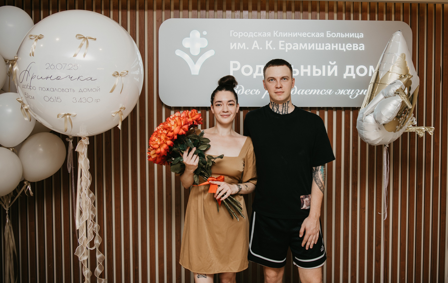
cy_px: 109
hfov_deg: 54.6
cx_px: 261
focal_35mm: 35
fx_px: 431
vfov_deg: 36.1
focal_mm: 29
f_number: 3.5
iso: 160
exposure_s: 1/160
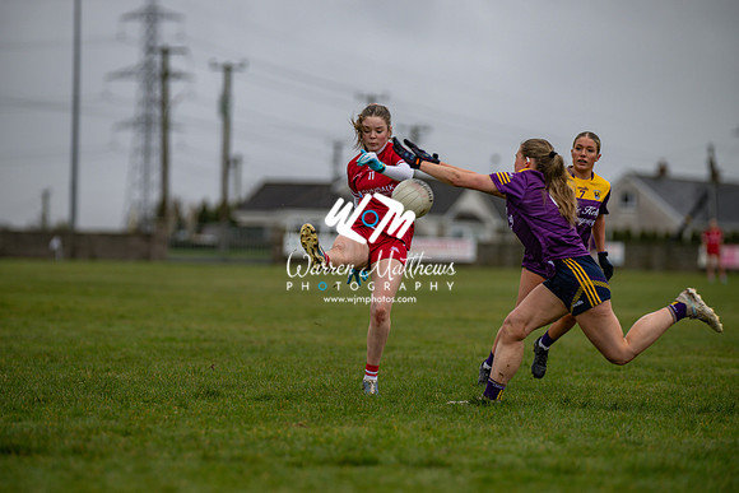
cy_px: 246
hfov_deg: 9.4
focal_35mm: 220
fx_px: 4517
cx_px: 370
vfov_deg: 6.2
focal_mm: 220
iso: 280
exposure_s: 1/1000
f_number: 2.8
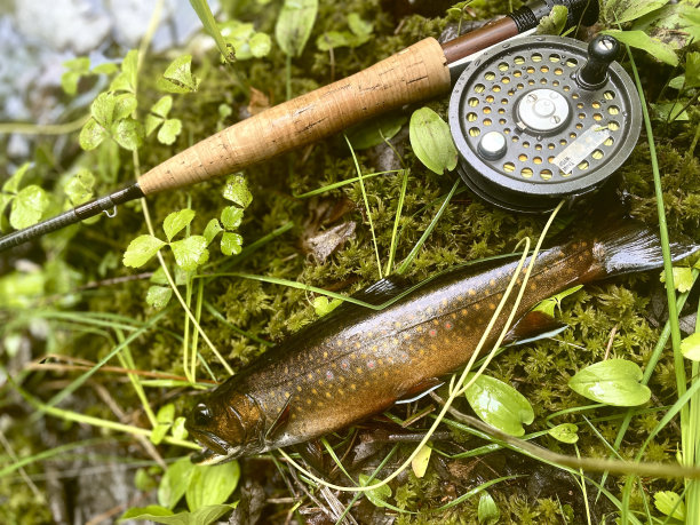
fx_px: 526
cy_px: 262
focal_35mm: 26
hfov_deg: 67.3
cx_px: 350
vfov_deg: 53.1
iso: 40
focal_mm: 4.2
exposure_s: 1/121
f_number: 1.6
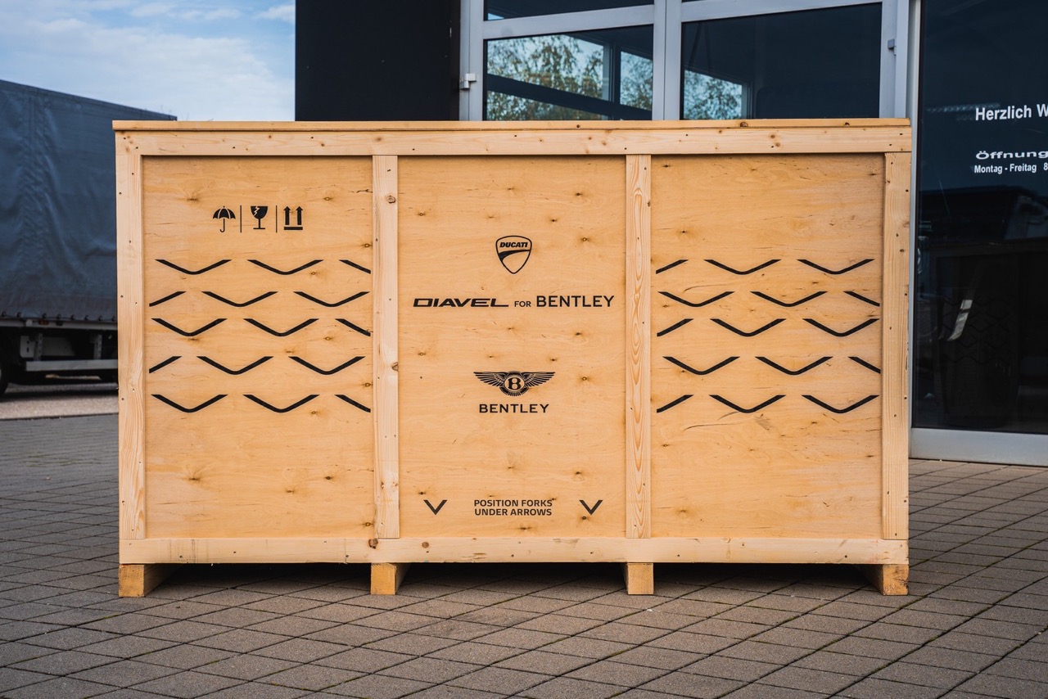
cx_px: 524
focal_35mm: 55
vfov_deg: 24.6
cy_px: 350
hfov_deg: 36.2
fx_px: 1601
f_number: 8
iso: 320
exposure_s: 1/400
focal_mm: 55
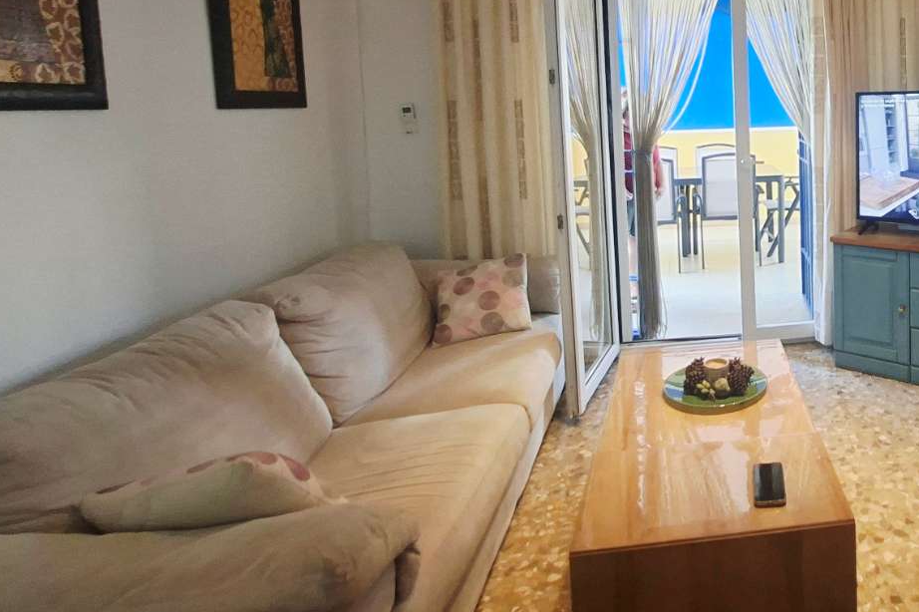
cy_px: 152
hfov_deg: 70.6
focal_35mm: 22
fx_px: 561
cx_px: 739
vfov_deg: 54.5
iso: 200
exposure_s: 1/40
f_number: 2.2
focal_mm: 1.74
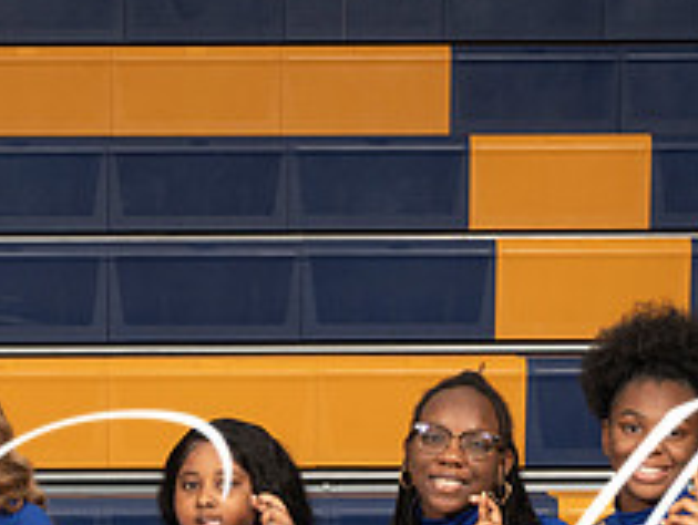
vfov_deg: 8.6
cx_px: 108
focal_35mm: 172
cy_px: 605
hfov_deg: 11.4
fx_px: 3472
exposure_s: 1/250
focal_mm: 54
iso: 400
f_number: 8
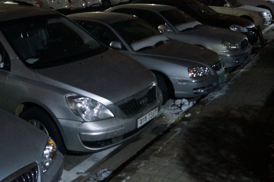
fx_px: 365
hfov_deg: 41.1
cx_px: 122
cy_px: 43
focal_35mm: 48
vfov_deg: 27.6
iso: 3200
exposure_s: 1/4
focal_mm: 18
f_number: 3.5
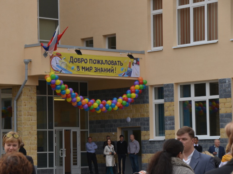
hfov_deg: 14.1
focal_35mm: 140
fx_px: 939
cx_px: 103
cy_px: 87
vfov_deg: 10.6
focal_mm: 85
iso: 250
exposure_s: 1/250
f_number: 10
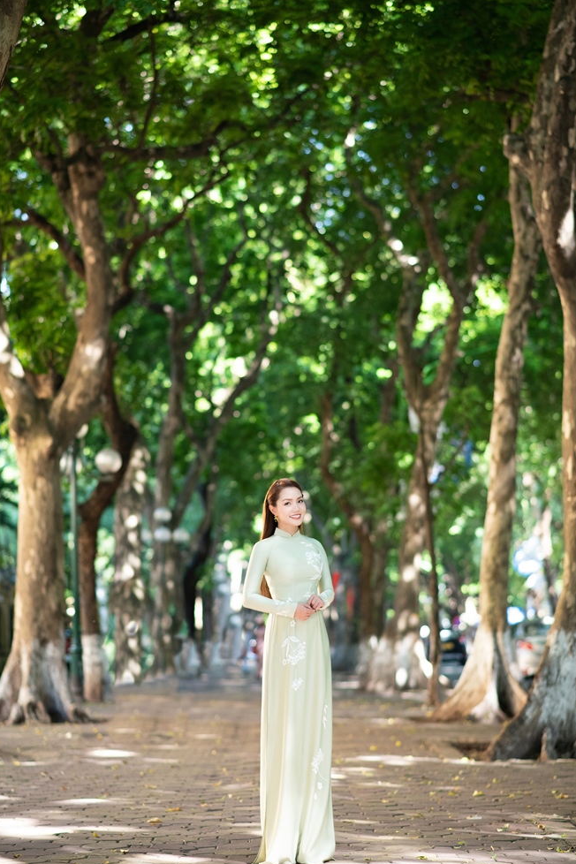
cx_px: 287
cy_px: 436
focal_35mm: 86
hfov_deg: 15.9
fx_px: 2064
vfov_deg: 23.6
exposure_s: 1/500
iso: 640
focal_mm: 85
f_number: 2.5
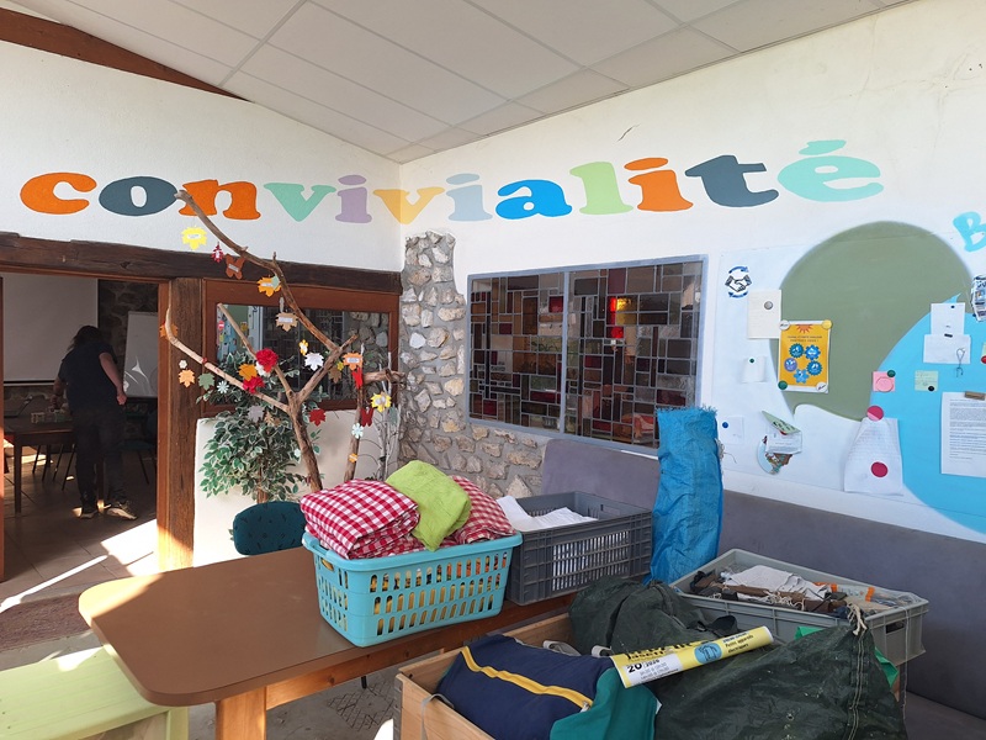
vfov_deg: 58.9
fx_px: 655
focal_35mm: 23
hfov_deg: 73.9
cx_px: 493
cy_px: 370
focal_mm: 5.54
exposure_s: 1/162
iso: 40
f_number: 1.8
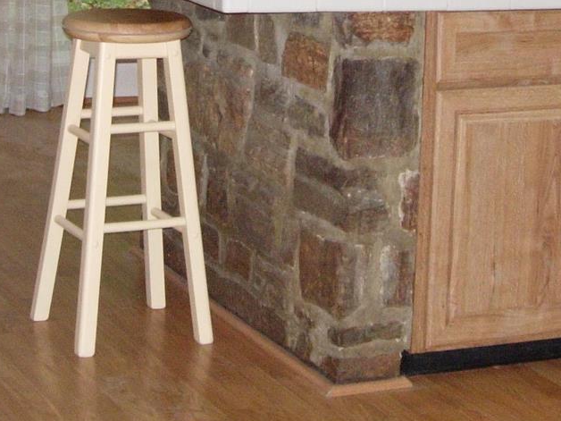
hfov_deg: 15.9
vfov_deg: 11.7
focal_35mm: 124
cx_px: 289
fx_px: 2010
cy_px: -58
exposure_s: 1/157
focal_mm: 7.8
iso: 194
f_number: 2.8
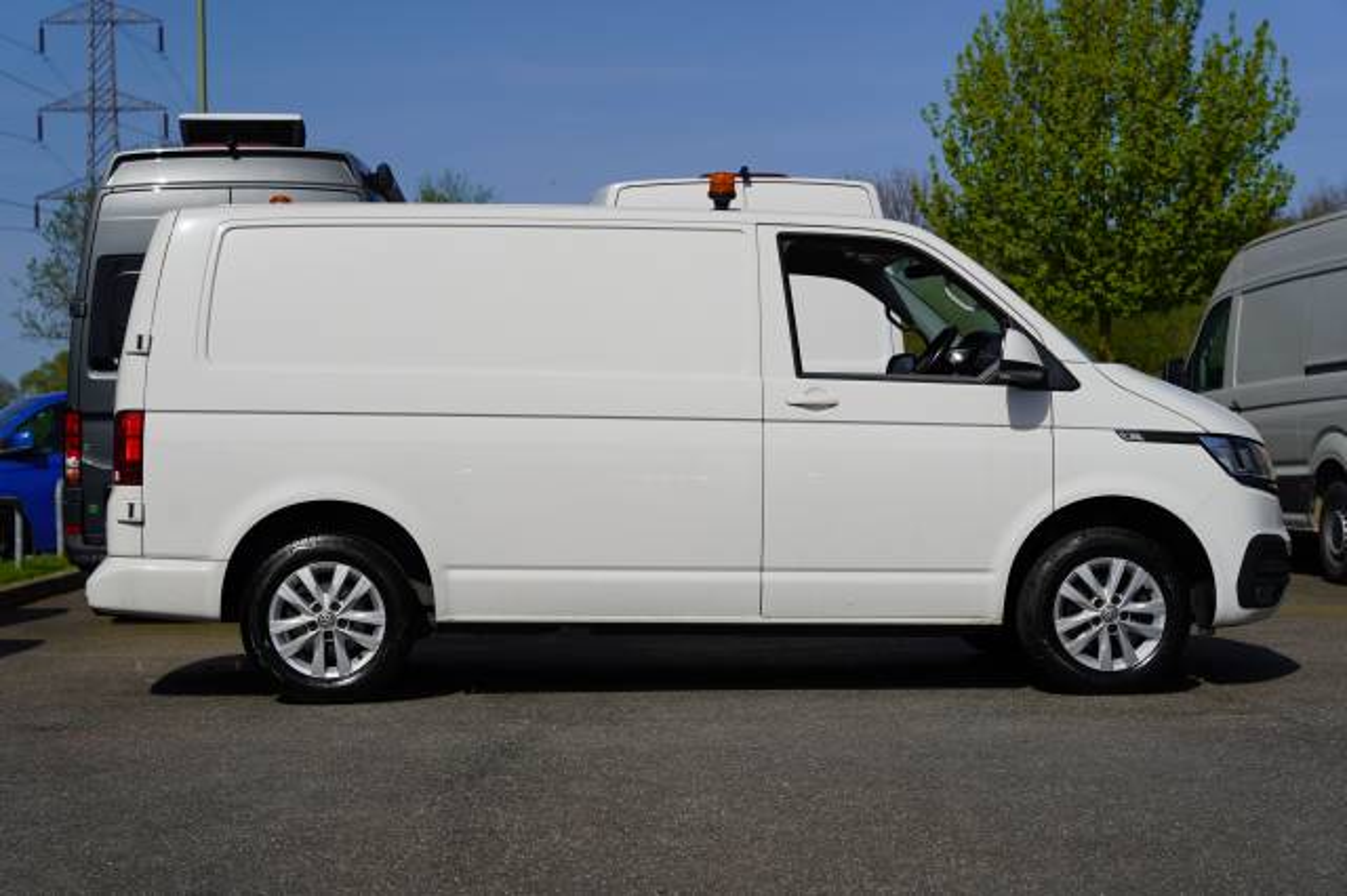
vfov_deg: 23.9
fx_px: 2120
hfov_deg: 35.2
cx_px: 674
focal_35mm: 57
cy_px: 448
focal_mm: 56.7
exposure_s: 1/1000
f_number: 5
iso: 100
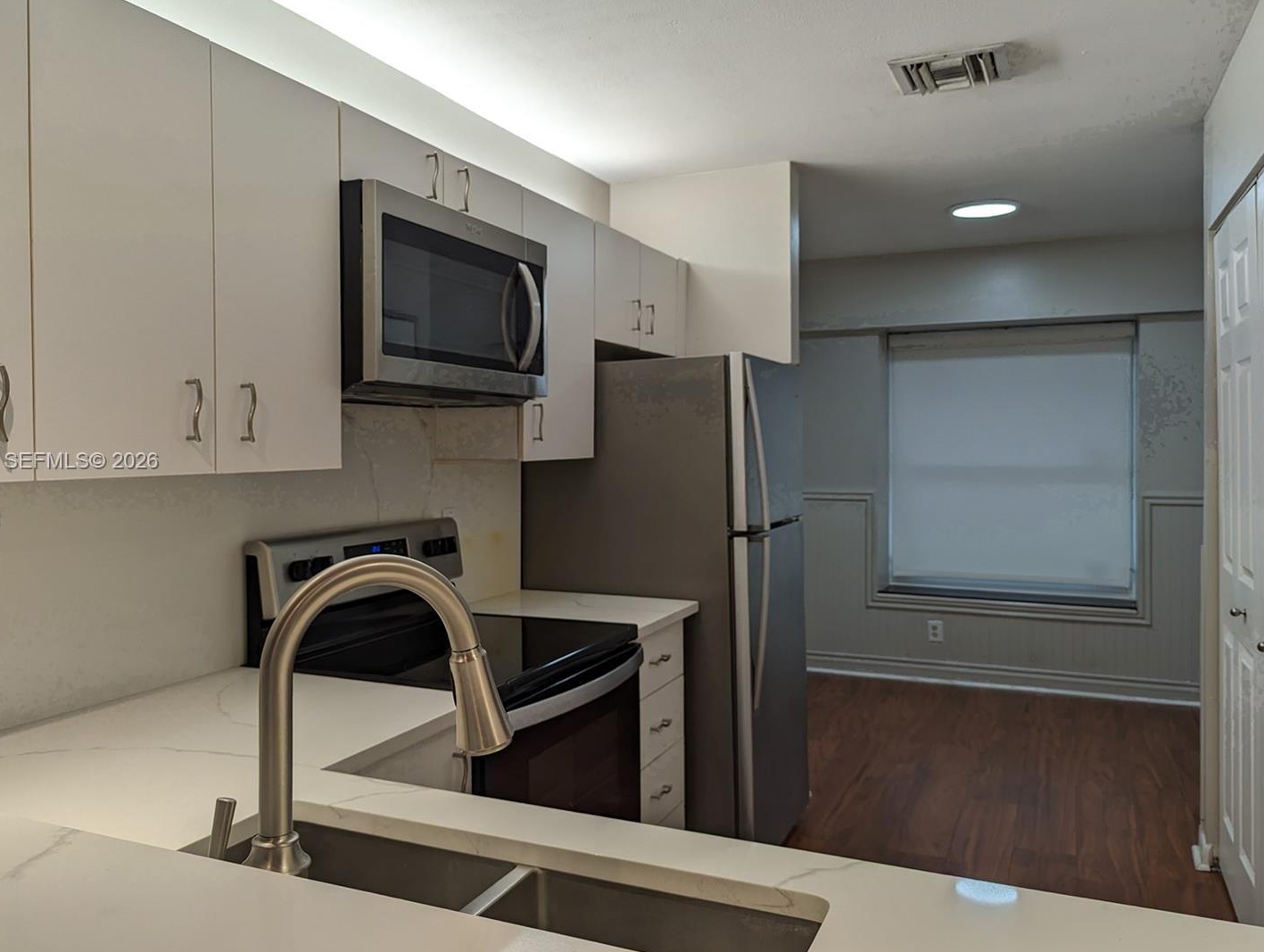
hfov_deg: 65.2
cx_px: 591
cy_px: 462
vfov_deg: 51.5
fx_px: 987
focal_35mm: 27
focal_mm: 6.81
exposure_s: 1/292
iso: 46
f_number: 1.85
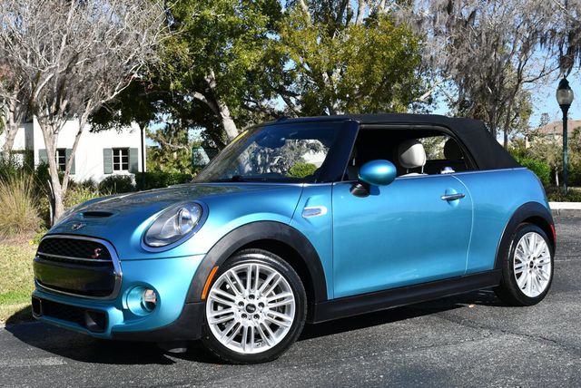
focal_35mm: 52
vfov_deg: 26.0
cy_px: 194
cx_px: 290
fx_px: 840
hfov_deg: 38.2
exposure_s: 1/250
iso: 110
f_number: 8
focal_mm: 26
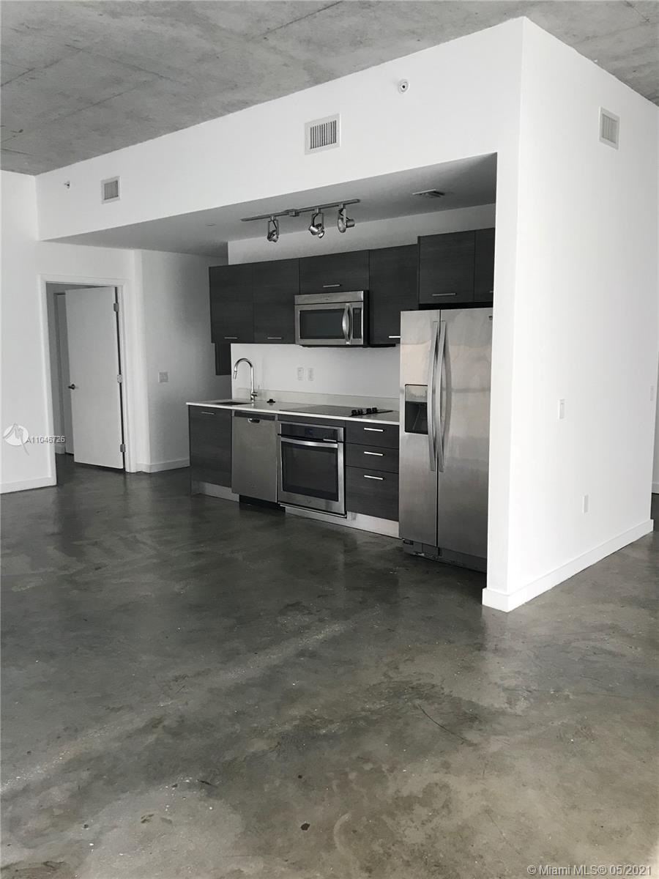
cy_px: 440
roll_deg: -0.2
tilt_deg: -7.0
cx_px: 330
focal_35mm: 28
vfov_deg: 63.4
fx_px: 711
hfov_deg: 49.7
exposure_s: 1/30
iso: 25
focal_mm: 3.99
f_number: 1.8
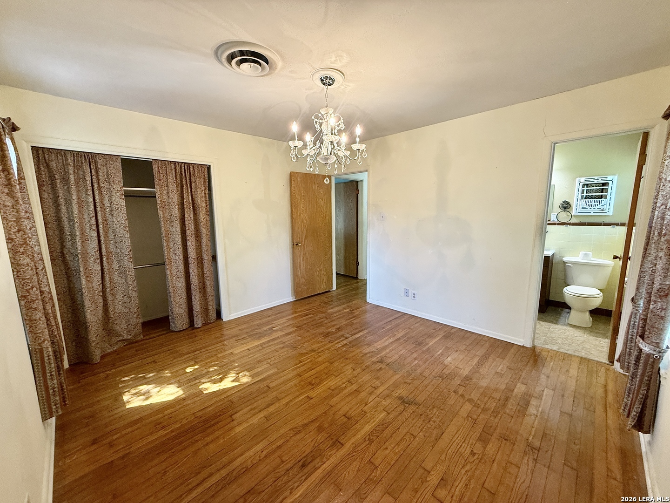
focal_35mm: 14
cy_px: 252
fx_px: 271
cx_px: 335
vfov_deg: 85.7
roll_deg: +0.1
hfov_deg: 102.1
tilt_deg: -7.7
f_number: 2.2
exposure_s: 1/60
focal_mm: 2.22
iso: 250
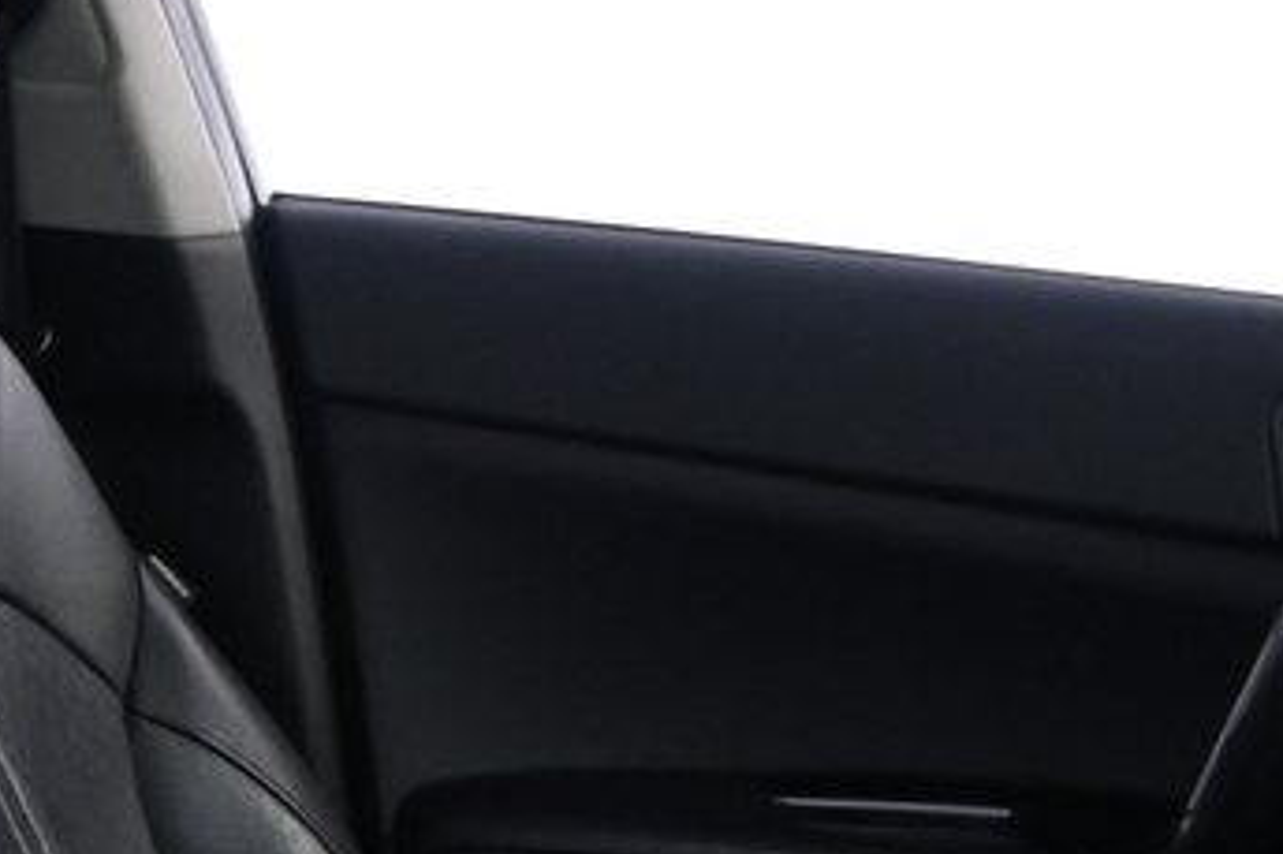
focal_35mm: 113
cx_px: 131
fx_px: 4025
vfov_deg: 11.4
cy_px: 1451
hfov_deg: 17.8
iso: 1000
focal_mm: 16
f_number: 3.5
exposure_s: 1/15
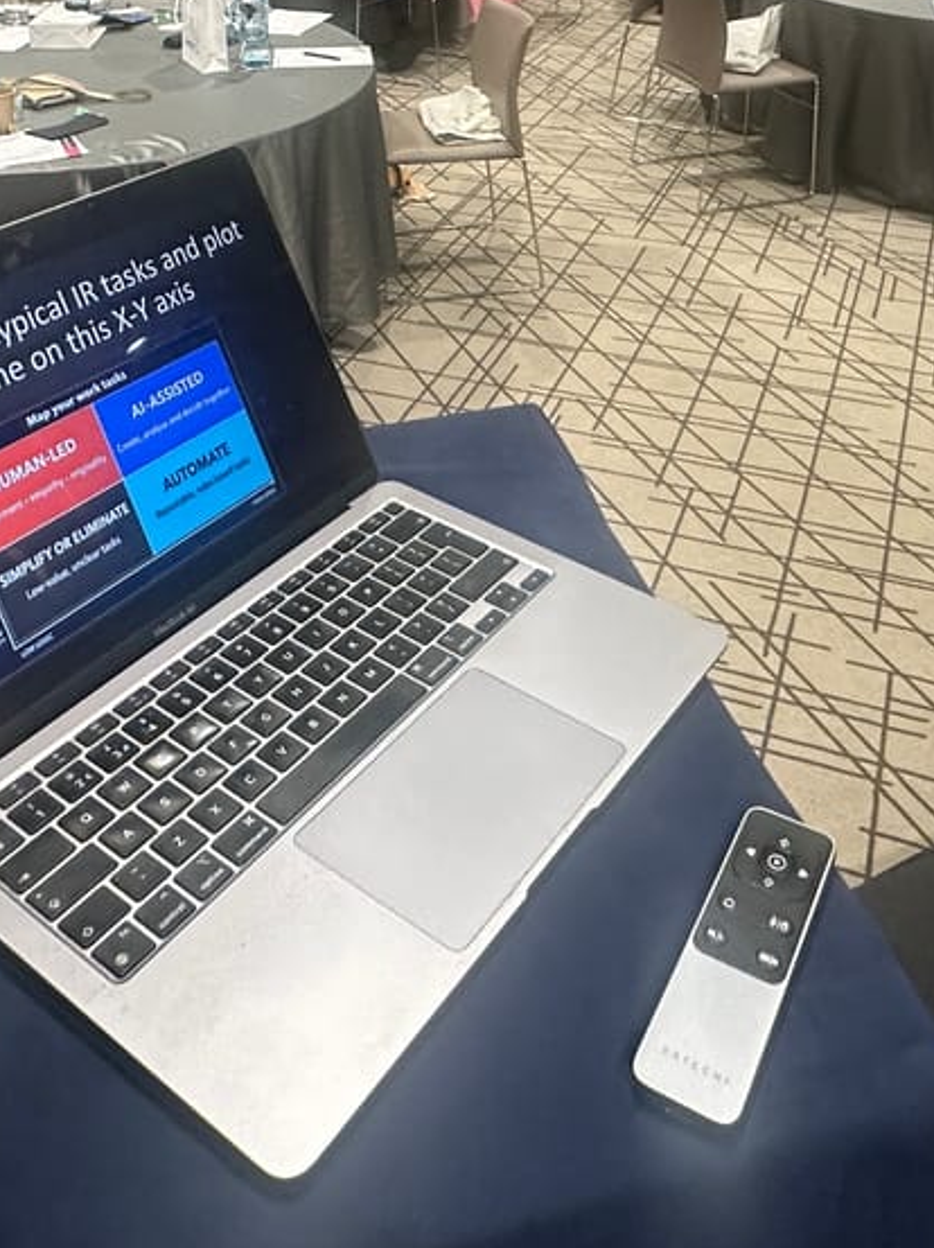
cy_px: 118
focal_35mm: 38
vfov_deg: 44.5
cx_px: 481
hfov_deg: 37.7
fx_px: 1369
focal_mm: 2.22
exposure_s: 1/100
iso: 250
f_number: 2.2
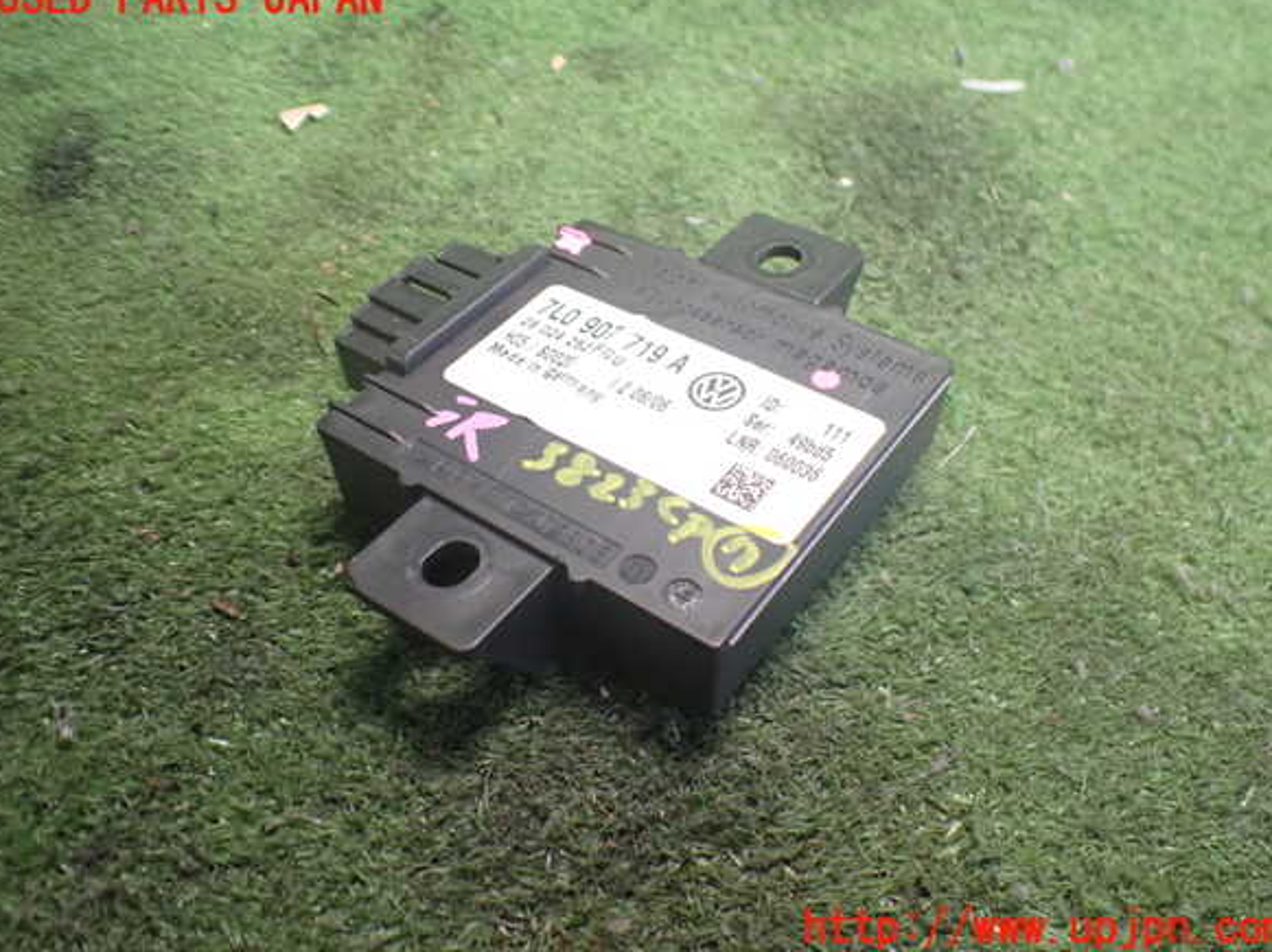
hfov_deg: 58.4
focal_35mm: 31
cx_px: 641
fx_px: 1138
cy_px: 464
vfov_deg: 45.4
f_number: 2.3
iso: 800
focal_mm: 5.4
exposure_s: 1/50
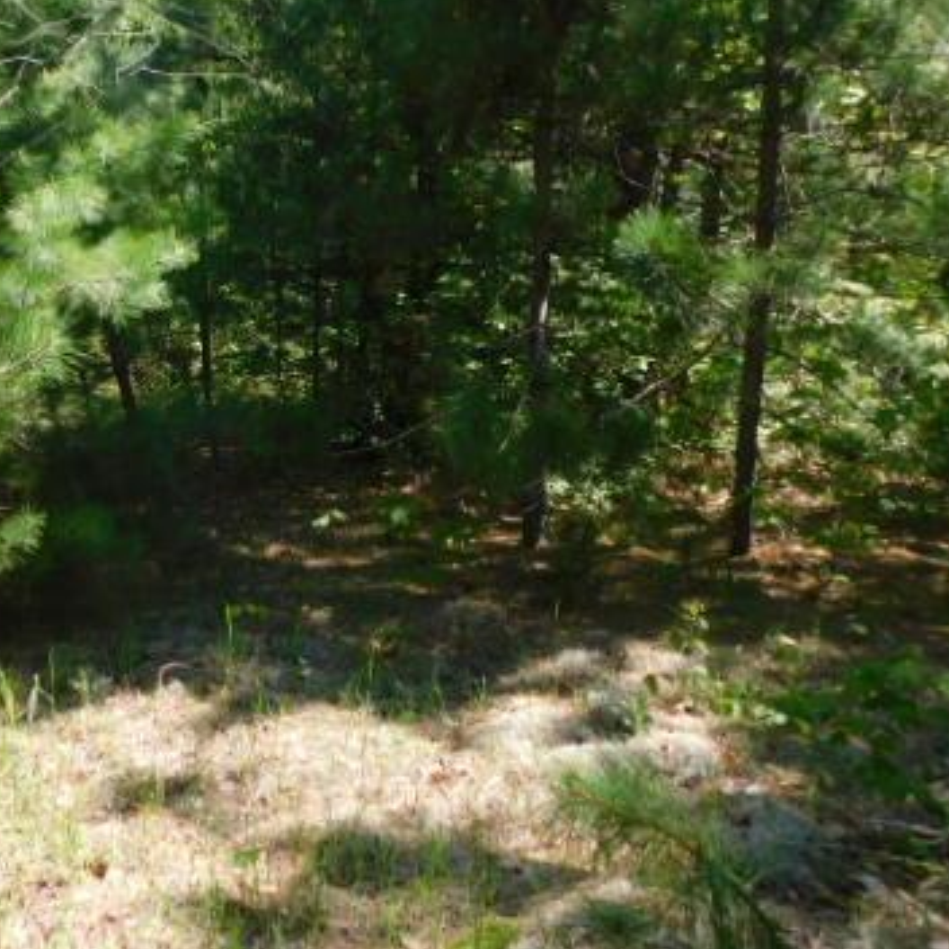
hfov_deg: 43.7
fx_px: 1148
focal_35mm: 37
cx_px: 259
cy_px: 367
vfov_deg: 44.6
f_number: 3
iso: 125
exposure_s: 1/400
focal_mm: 4
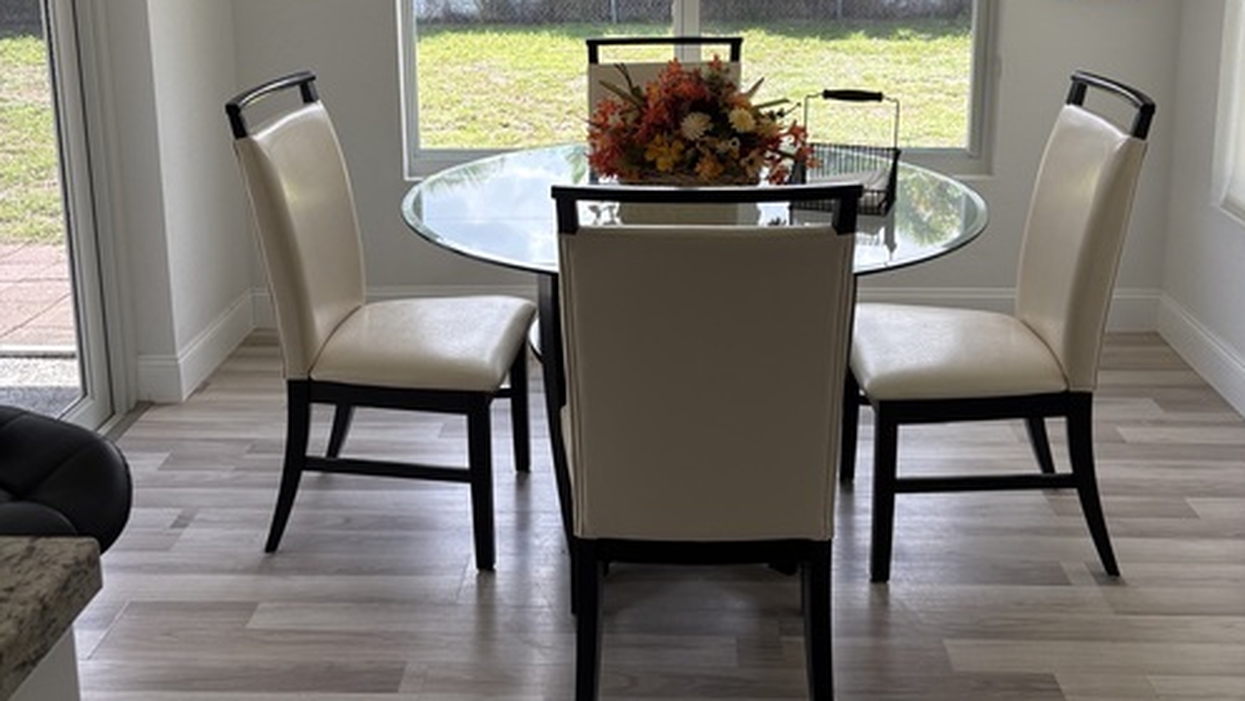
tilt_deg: -10.8
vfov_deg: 30.4
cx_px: 624
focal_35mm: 38
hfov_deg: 52.8
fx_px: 1255
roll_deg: +0.7
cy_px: 136
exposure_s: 1/302
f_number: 1.6
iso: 50
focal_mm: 5.96
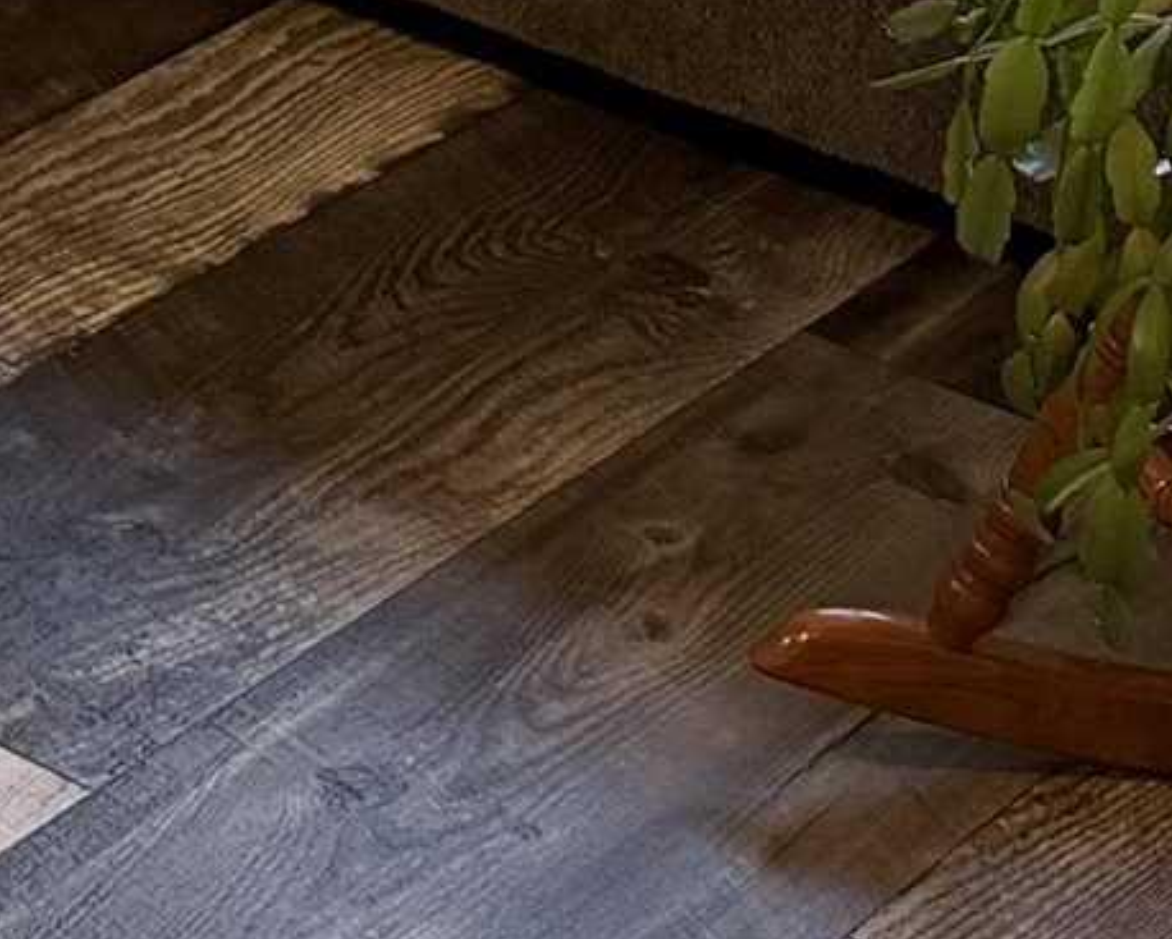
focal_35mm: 157
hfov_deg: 11.2
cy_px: -1425
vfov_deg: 8.8
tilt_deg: -10.1
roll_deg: -0.1
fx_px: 5449
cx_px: -1157
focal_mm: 6.76
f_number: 1.78
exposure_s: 1/60
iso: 200
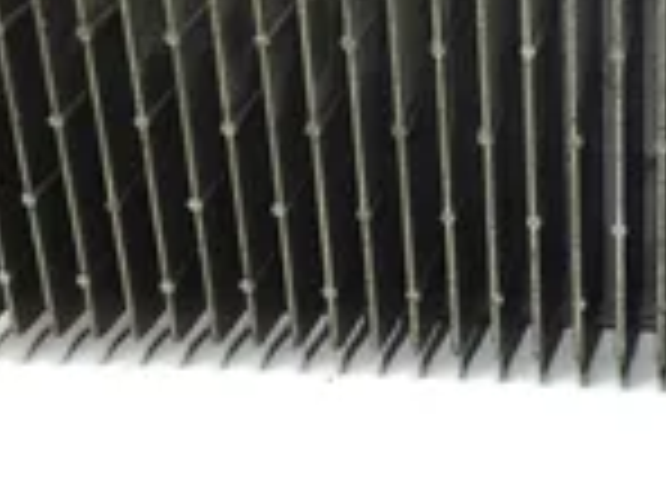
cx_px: 670
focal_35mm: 84
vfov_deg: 17.5
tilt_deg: -27.8
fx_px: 1616
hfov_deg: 22.4
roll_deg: +0.3
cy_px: 117
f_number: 2.4
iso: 25
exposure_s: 1/60
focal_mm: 3.3
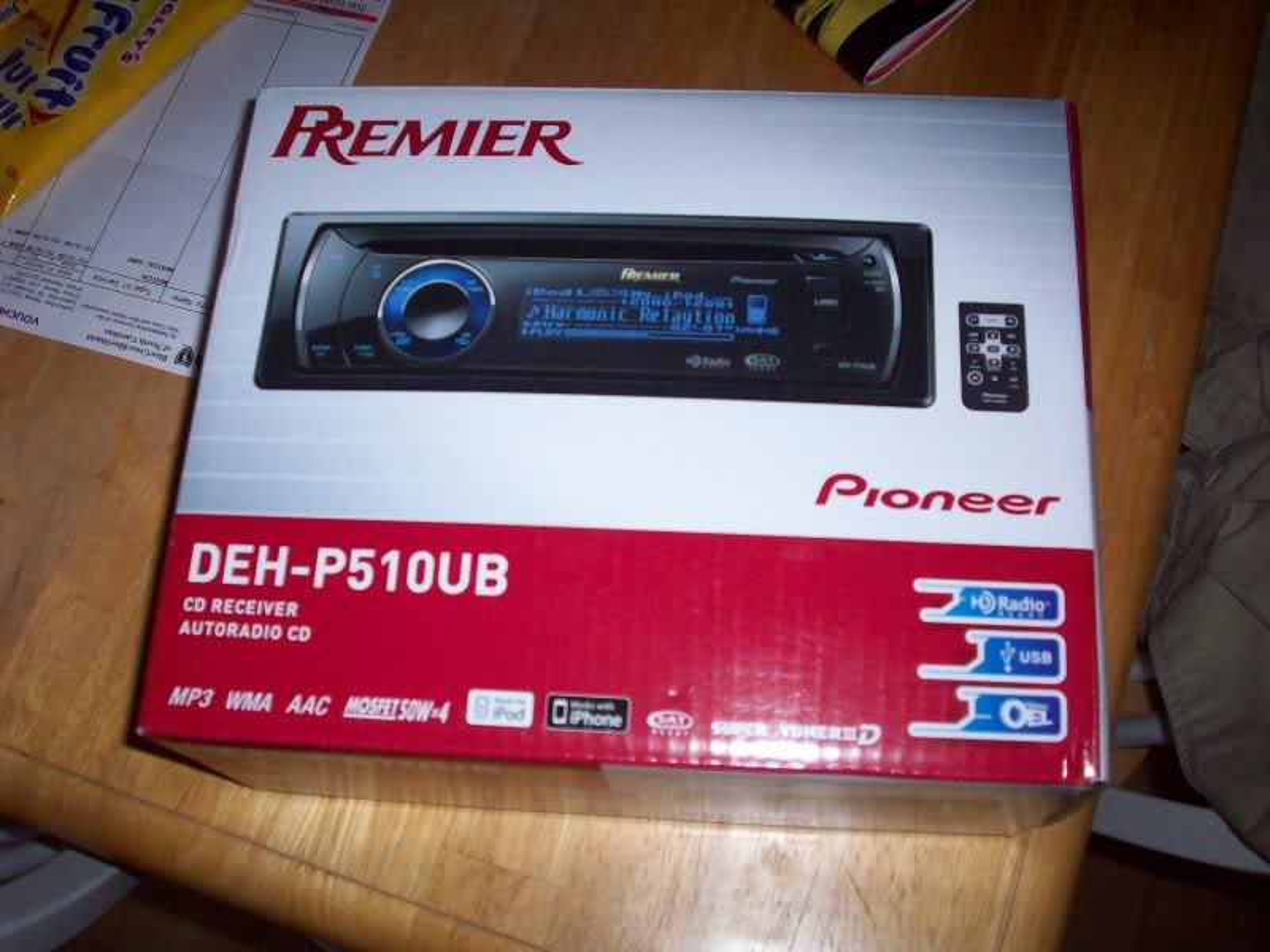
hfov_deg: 50.1
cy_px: 476
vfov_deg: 38.7
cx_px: 635
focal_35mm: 37
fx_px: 1357
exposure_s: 1/64
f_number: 2.8
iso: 200
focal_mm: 6.2
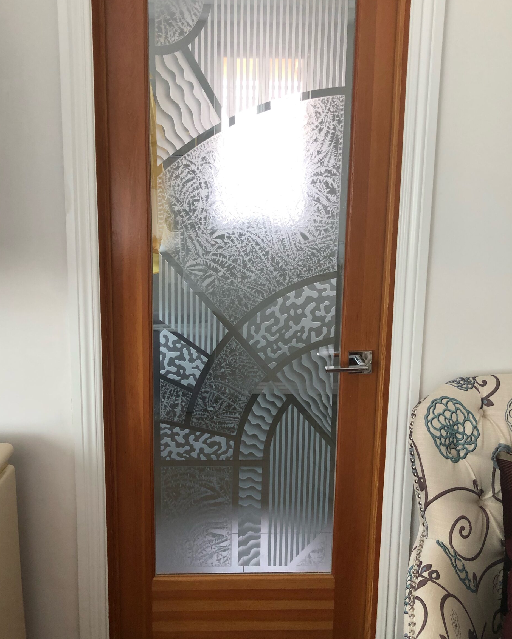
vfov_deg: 58.7
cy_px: 290
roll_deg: -0.5
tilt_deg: -10.2
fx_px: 568
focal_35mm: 30
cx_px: 251
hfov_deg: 48.5
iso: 40
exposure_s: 1/24
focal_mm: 4
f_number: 1.8
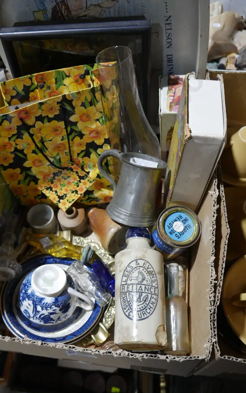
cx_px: 108
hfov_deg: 39.4
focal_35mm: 32
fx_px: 343
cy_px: 197
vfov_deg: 59.7
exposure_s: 1/60
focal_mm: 15
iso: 320
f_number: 3.6
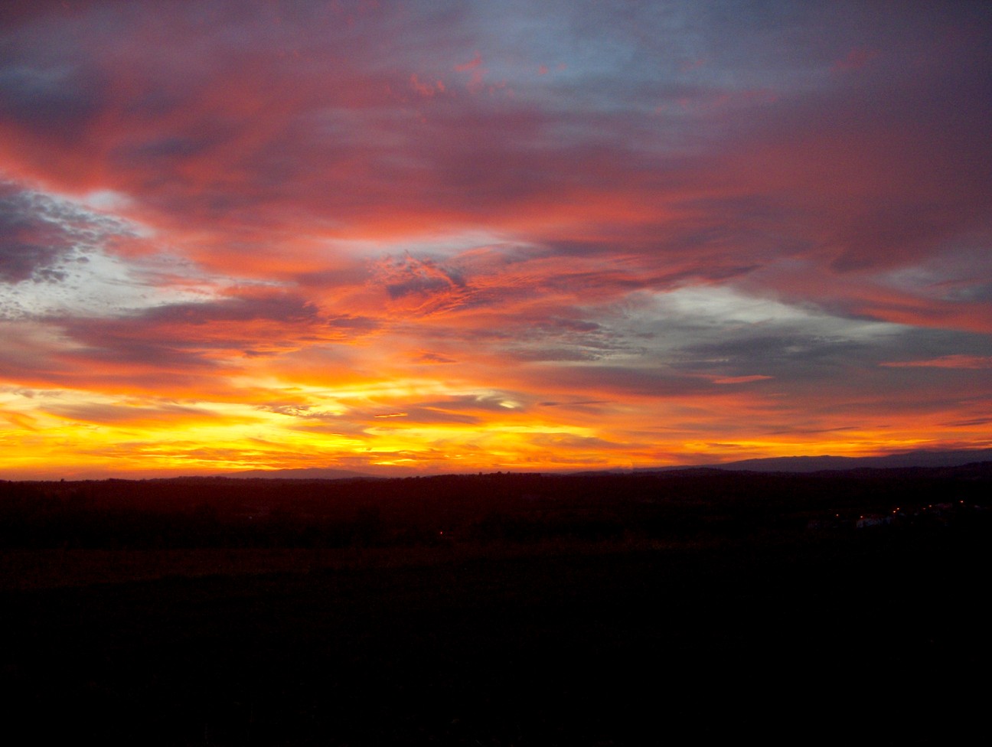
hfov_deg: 47.8
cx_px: 496
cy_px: 374
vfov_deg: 36.9
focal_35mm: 39
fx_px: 1119
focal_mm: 8
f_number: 2.8
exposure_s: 1/71.5
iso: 200
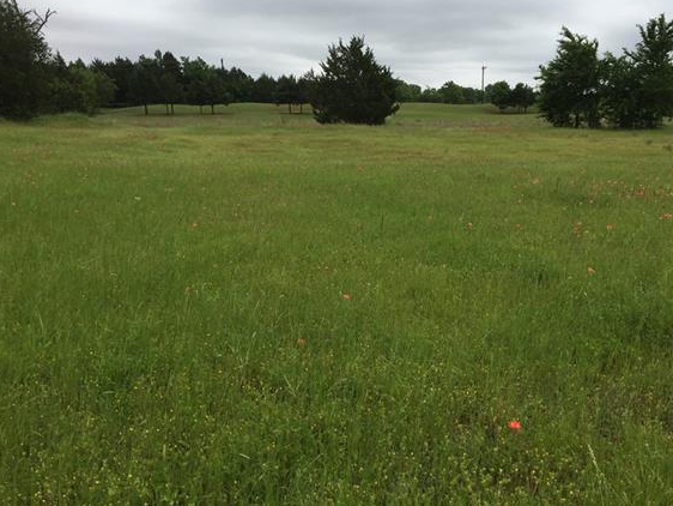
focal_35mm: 33
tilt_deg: -8.0
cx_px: 338
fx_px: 642
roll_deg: -3.5
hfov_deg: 55.3
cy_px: 223
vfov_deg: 42.9
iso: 32
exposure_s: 1/2825
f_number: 2.2
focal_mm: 4.15
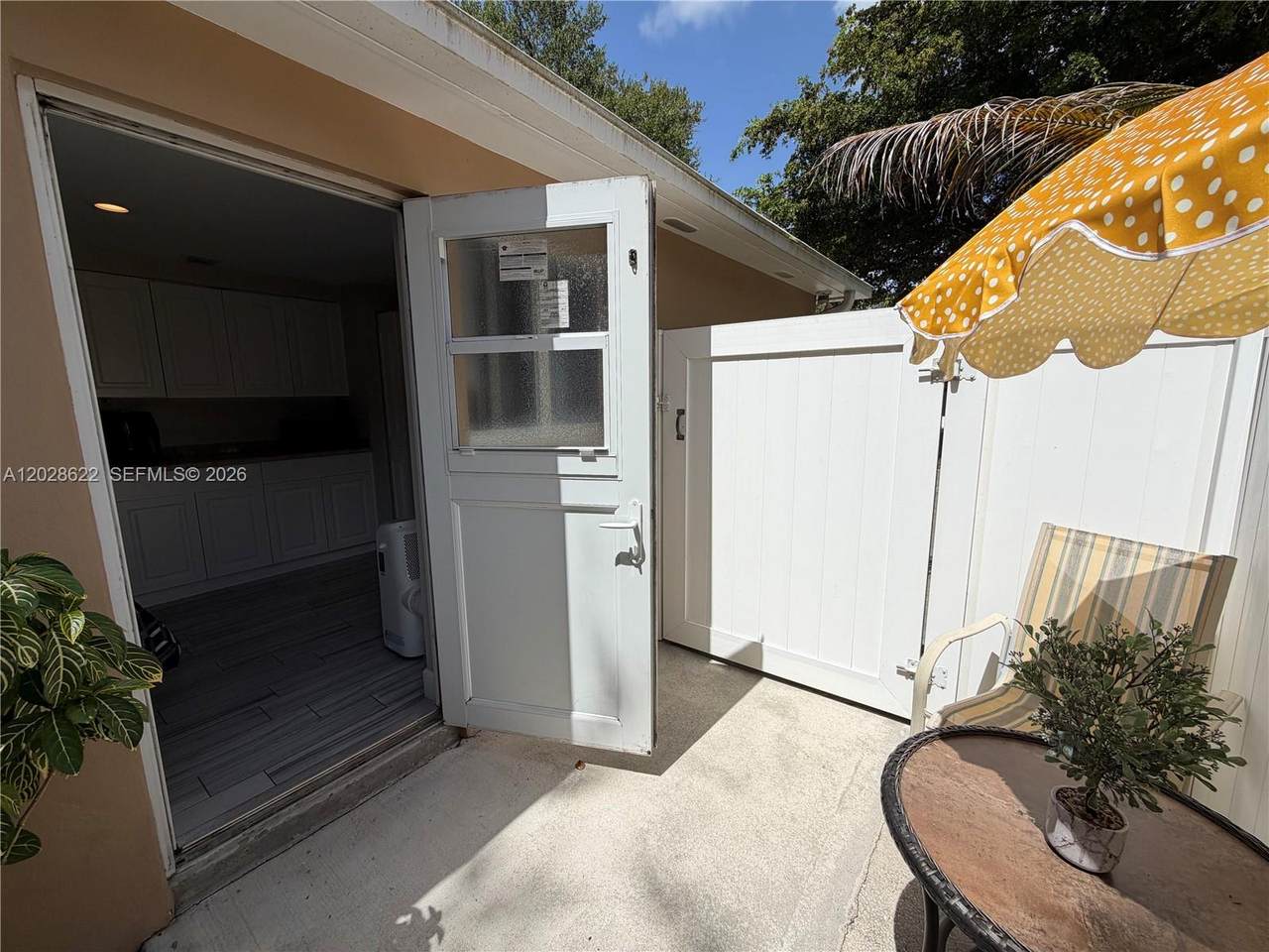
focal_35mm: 14
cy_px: 476
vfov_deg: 85.7
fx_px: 513
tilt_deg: -7.8
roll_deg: +1.4
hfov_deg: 102.1
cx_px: 634
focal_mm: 2.22
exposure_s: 1/1368
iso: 20
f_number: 2.2
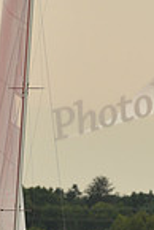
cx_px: -29
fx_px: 5639
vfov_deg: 2.3
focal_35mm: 881
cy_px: 40
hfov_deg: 1.6
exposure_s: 1/1250
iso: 320
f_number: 5.6
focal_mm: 220
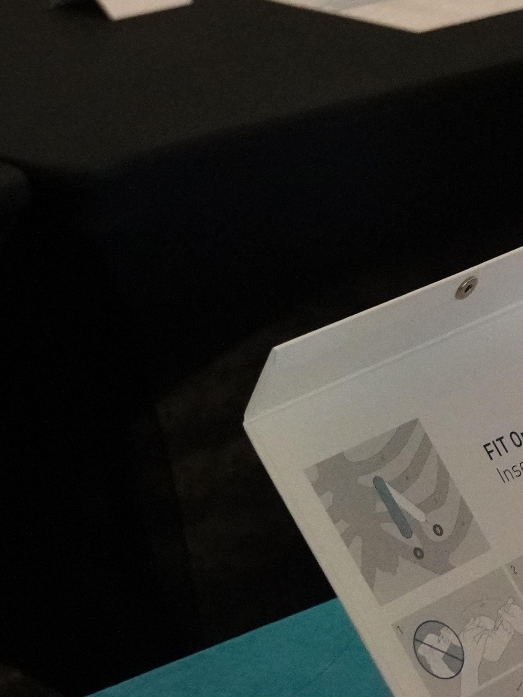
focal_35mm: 162
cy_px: 486
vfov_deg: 12.2
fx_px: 3256
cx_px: 1074
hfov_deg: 8.6
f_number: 4.5
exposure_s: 1/160
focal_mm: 33
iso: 6400
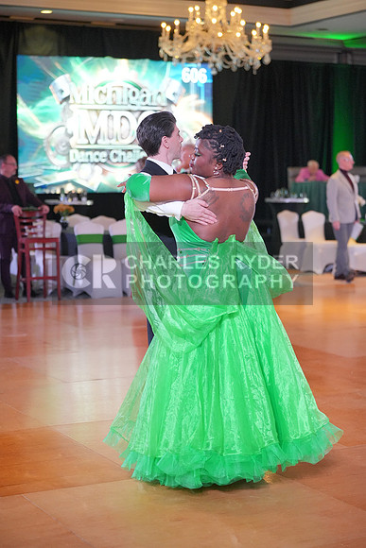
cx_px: 183
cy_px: 274
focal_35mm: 70
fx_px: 1067
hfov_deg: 19.5
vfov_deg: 28.8
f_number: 2.8
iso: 5000
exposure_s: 1/500
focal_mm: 70
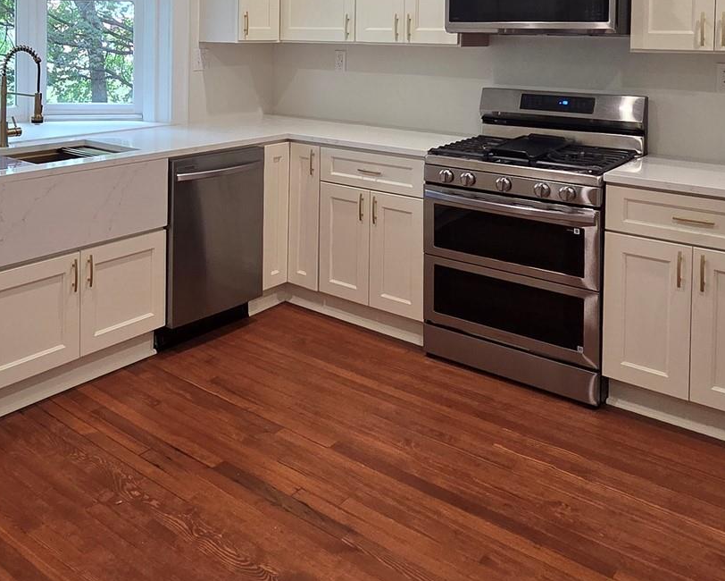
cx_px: 249
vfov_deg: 42.2
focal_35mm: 32
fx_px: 687
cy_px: 62
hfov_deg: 54.7
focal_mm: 2.2
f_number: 2.2
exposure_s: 1/120
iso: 250
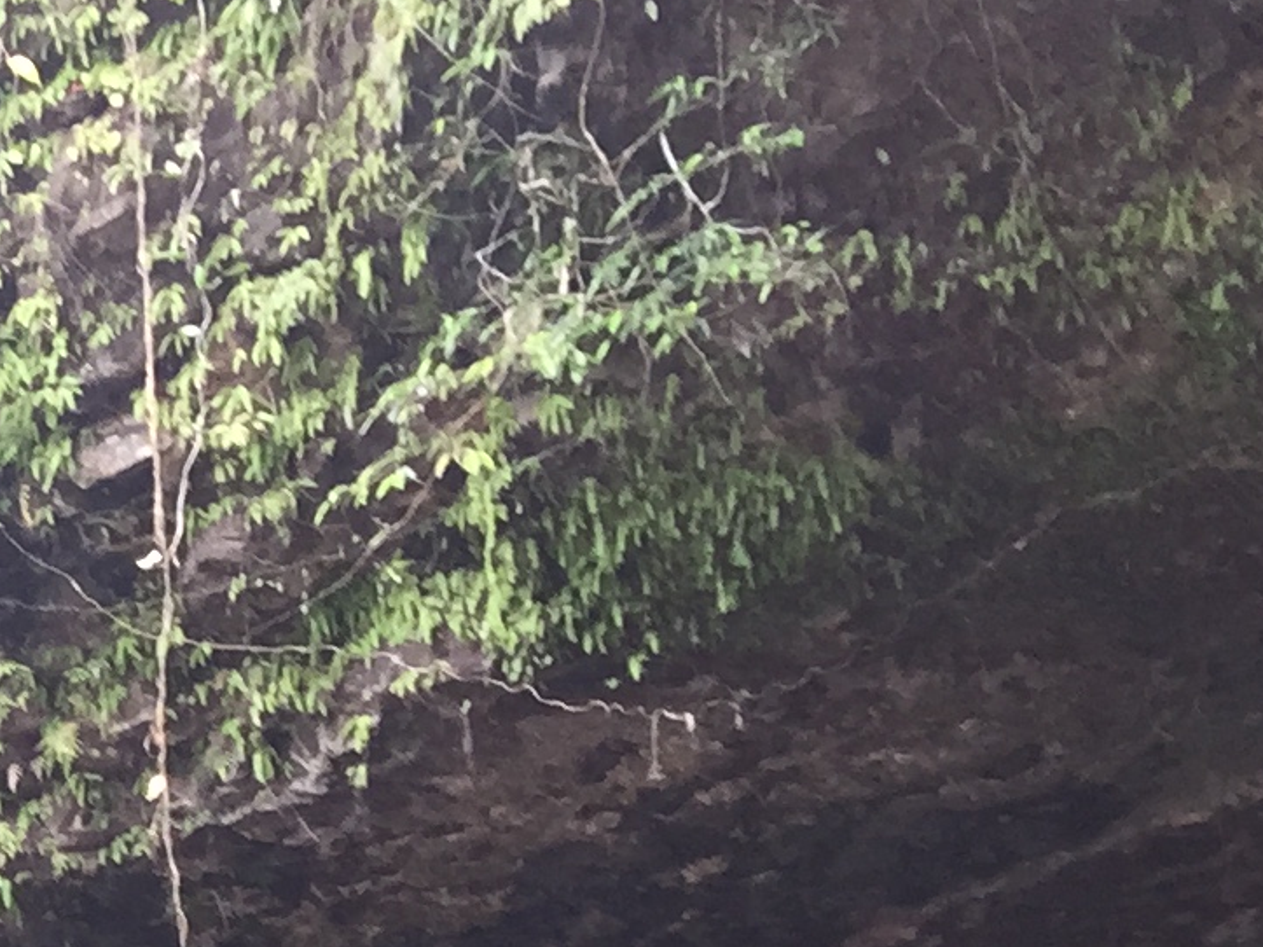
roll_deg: -3.1
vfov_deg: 10.7
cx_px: -1090
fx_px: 4779
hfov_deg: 13.4
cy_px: 1635
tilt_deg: +15.4
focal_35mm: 131
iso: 40
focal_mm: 4.15
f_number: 2.2
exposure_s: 1/60
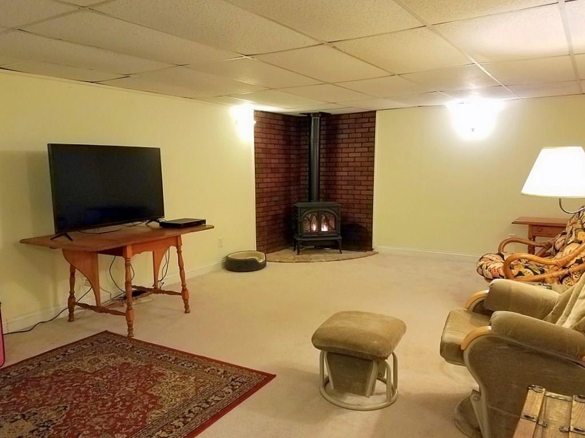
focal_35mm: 26
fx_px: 439
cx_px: 292
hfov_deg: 67.3
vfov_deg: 53.1
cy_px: 219
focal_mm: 4.2
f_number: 1.7
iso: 200
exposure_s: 1/24
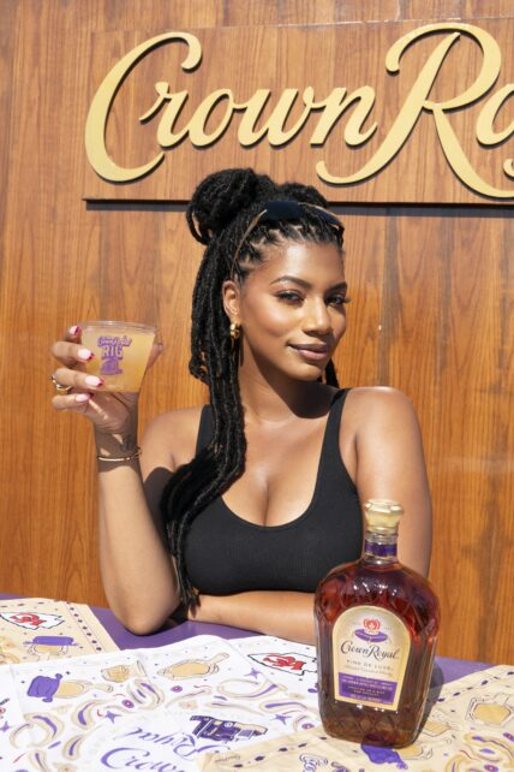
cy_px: 386
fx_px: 771
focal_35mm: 36
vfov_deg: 53.1
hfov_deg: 36.9
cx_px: 257
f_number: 9
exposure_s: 1/500
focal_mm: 36
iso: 320
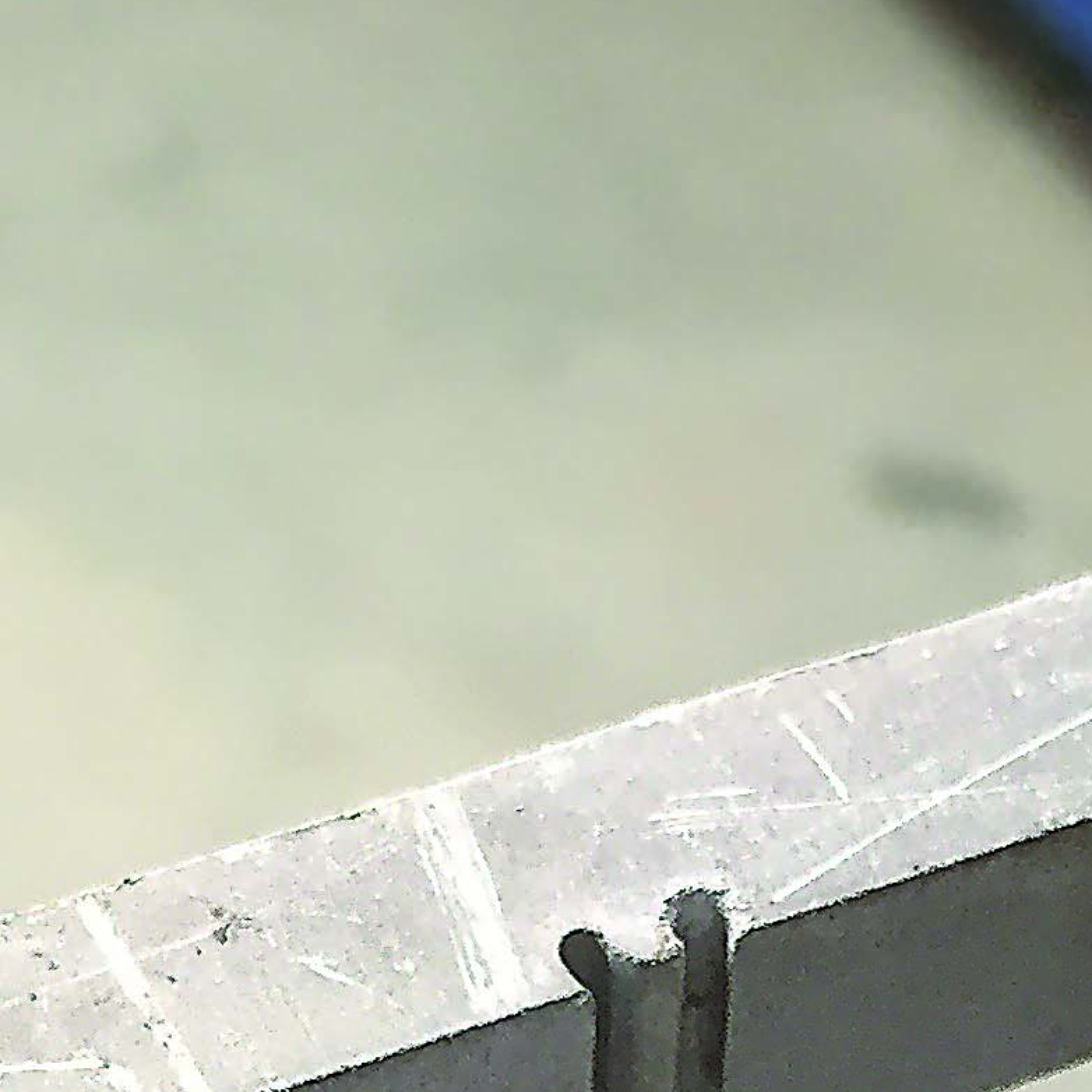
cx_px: 905
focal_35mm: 107
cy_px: 1889
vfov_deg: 14.5
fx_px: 3819
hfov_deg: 16.1
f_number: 2.2
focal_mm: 4.15
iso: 40
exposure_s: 1/40
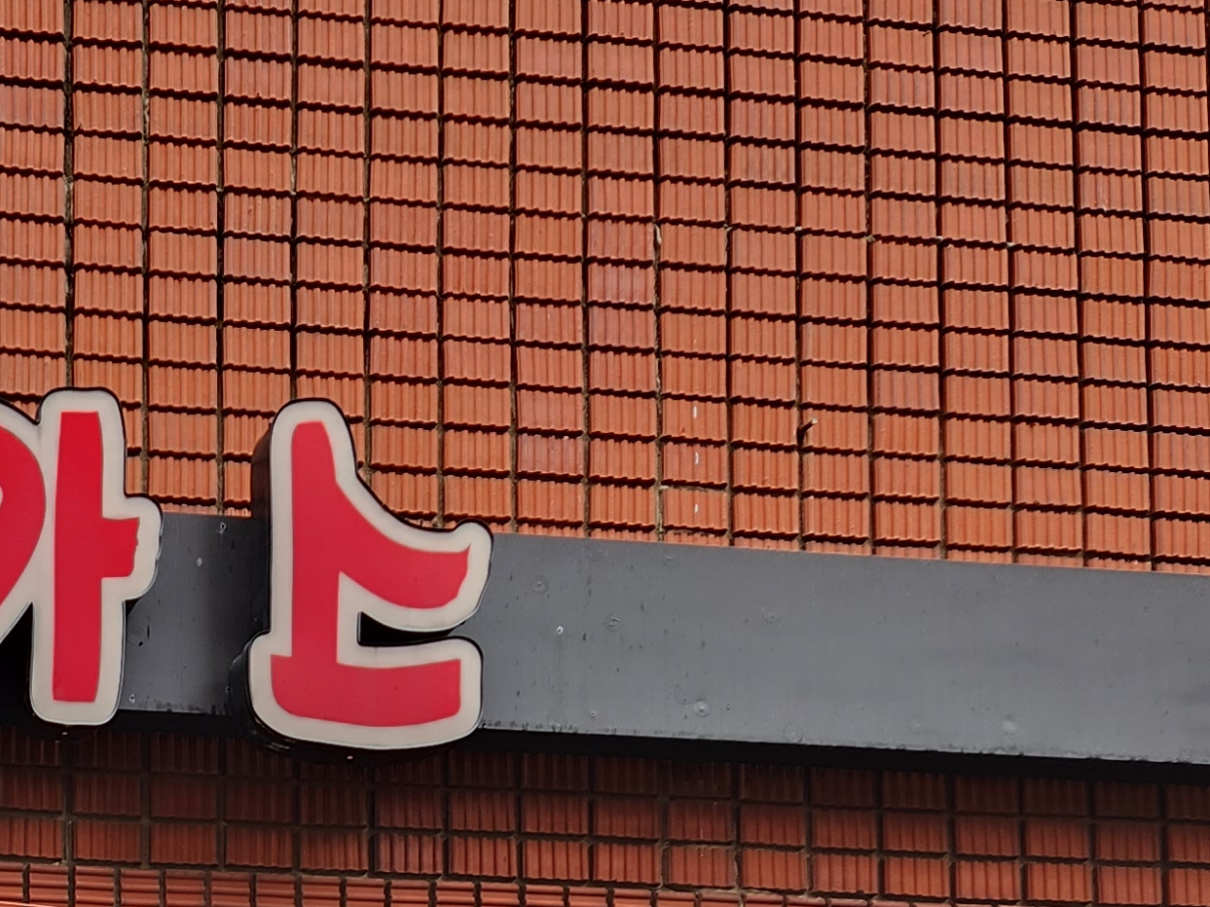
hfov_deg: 23.8
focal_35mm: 74
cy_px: 1400
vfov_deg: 17.6
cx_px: -268
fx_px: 2586
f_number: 1.8
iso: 25
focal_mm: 5.4
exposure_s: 1/120
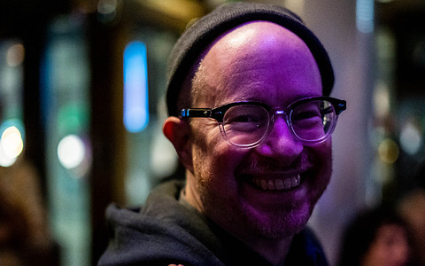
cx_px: 242
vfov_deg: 18.5
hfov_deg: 29.3
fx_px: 811
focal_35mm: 70
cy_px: 183
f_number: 1.8
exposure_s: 1/160
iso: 3200
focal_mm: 50
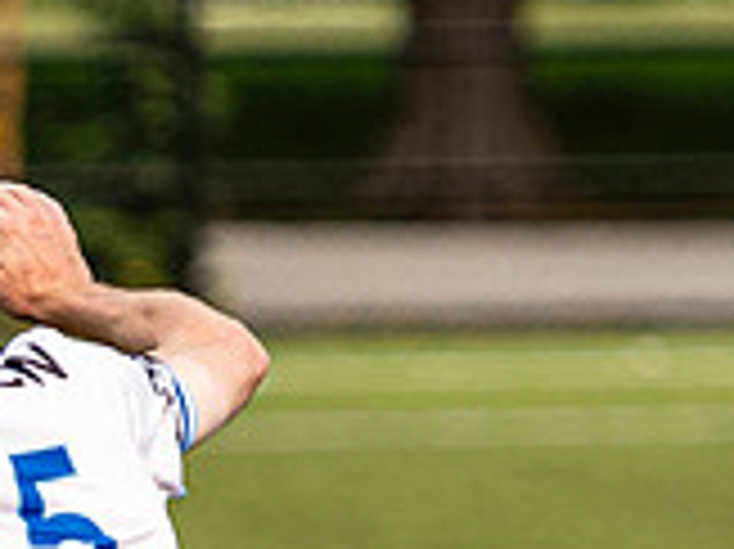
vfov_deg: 1.2
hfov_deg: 1.6
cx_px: -1043
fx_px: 26253
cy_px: 781
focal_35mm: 1239
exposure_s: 1/1250
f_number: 3.2
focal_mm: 160
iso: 100
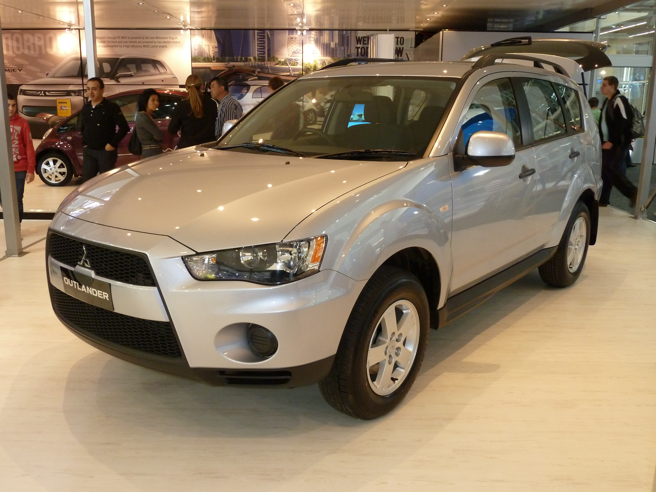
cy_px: 246
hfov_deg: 56.8
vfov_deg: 44.2
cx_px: 328
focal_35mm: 32
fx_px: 606
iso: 250
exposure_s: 1/30
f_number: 3.5
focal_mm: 5.3
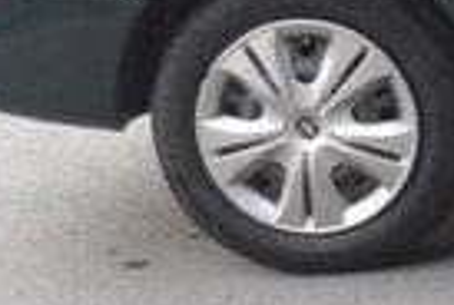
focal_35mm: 120
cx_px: 944
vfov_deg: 11.4
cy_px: 2
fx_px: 1517
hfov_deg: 14.0
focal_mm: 4
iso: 100
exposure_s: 1/30
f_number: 3.2
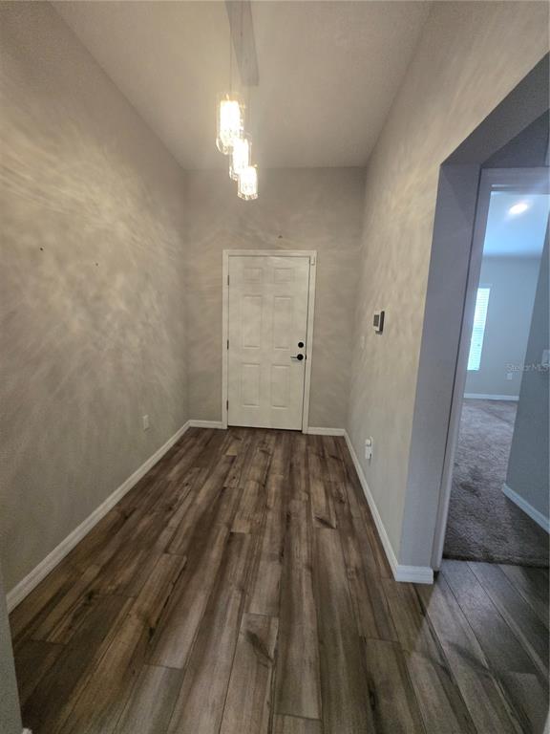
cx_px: 275
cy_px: 367
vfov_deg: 106.2
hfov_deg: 89.9
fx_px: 275
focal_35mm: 13
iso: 250
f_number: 2.2
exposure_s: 1/60
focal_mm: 1.7
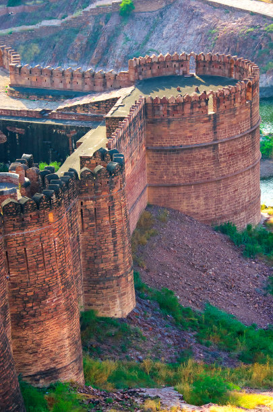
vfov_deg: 11.4
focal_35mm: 180
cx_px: 136
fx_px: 2058
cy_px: 206
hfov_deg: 7.6
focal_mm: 120
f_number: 9
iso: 500
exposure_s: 1/250
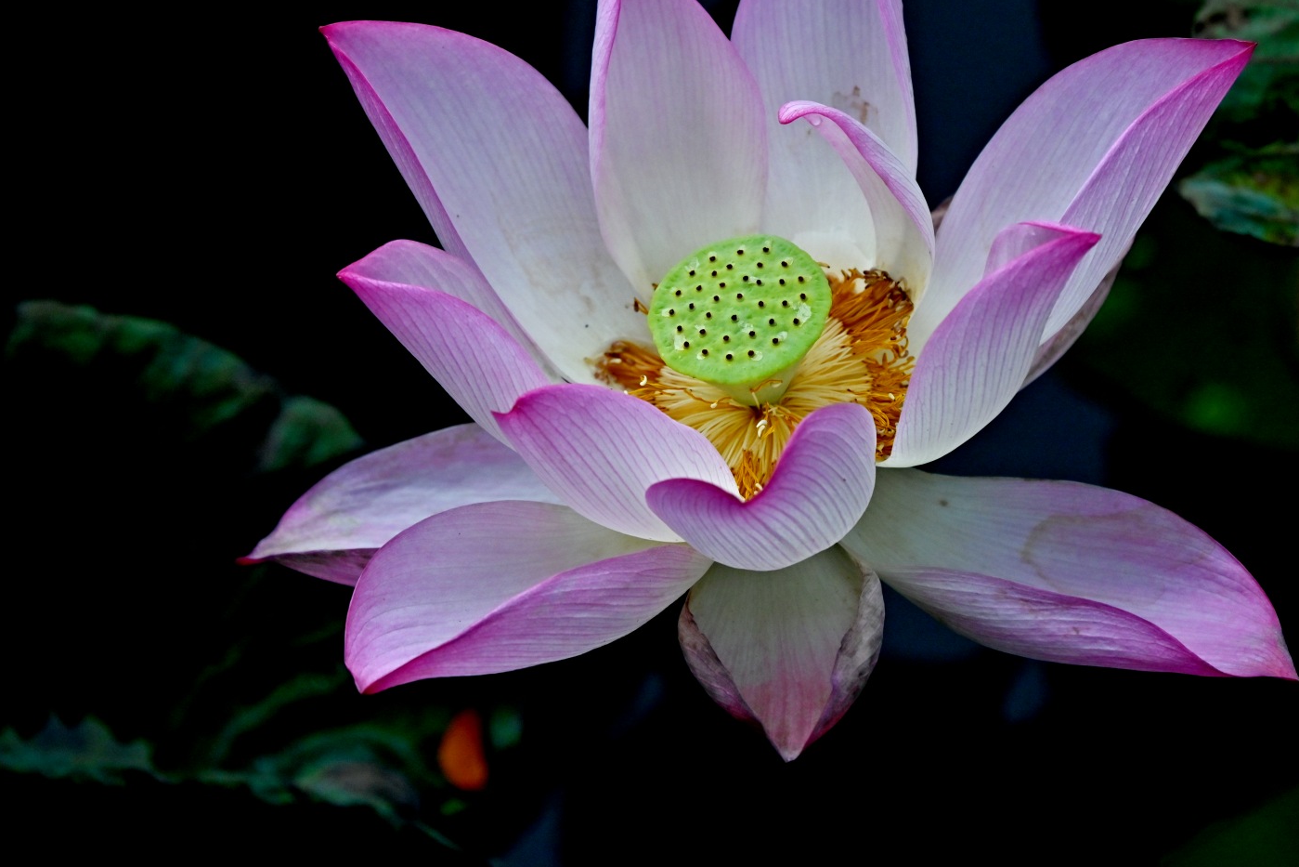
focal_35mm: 286
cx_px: 724
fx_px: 10320
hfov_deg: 7.2
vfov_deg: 4.8
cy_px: 438
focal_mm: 200
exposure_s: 1/400
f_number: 6.3
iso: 220
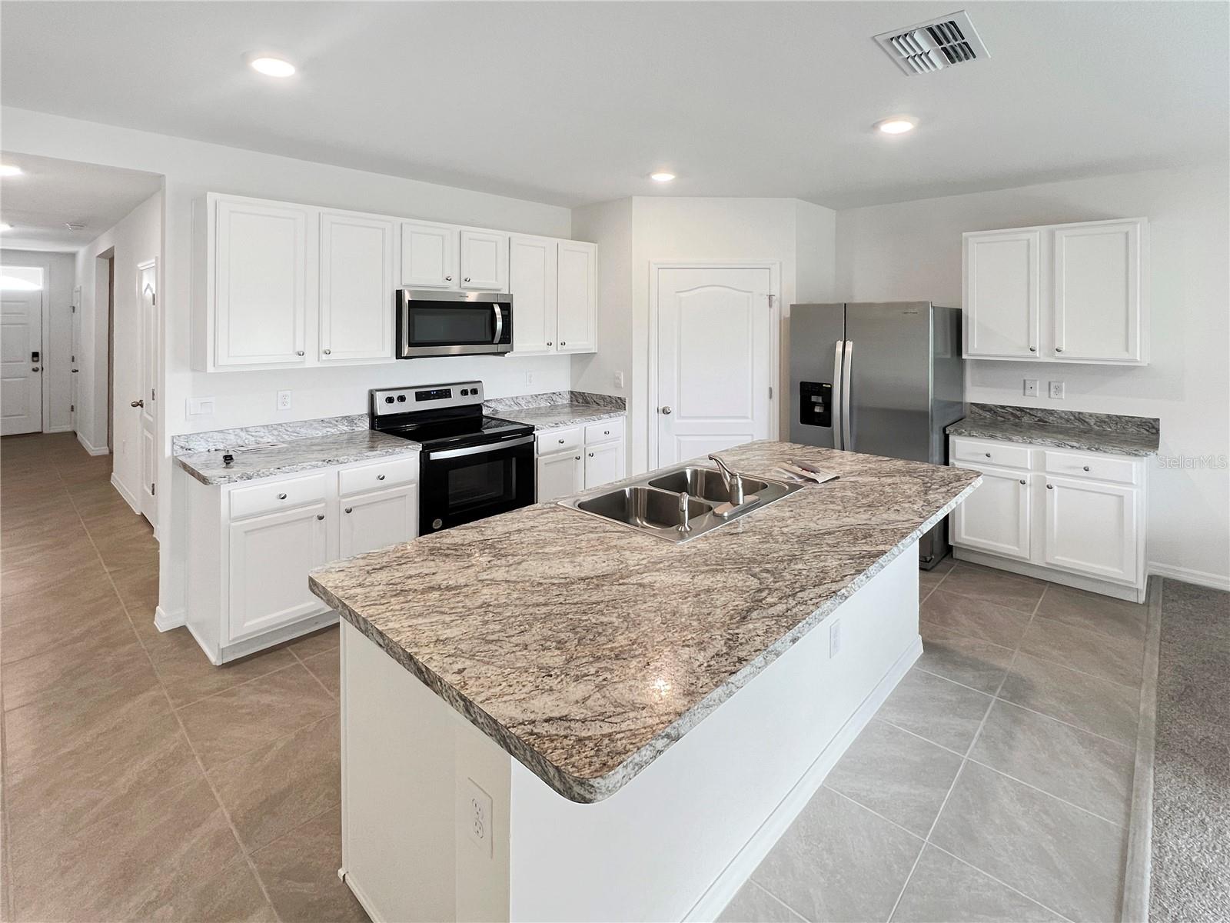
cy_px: 462
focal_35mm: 13
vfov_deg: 89.9
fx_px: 462
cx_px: 615
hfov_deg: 106.2
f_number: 1.8
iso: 160
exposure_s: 1/60
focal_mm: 1.57
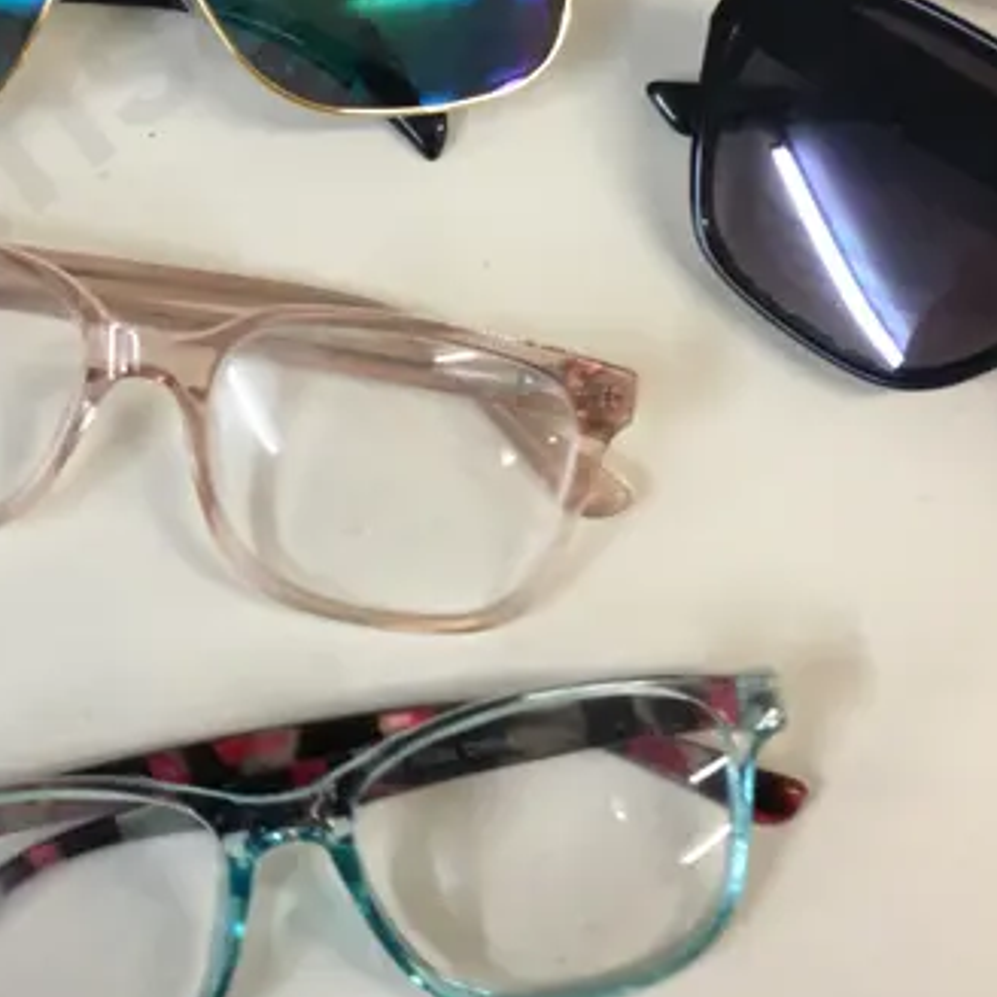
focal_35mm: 80
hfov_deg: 21.2
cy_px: 91
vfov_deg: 21.2
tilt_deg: -57.9
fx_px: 2607
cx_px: 103
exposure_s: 1/17
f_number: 2.2
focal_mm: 4.15
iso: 32
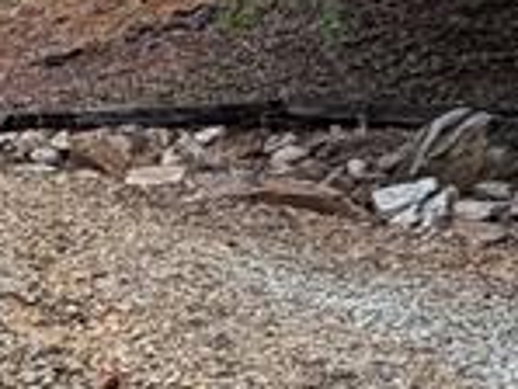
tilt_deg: +1.7
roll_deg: -4.0
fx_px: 1438
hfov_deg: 14.5
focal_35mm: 96
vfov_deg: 15.4
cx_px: -681
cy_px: 292
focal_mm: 2.22
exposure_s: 1/502
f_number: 2.2
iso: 50
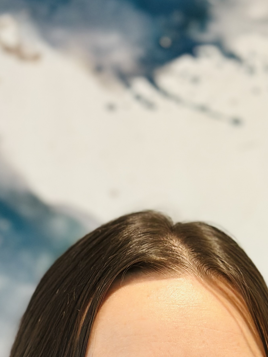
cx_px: 163
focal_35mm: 108
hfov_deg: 13.7
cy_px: 386
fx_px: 1115
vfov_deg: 17.6
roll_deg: -0.1
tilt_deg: -3.6
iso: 250
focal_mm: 6.86
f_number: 1.78
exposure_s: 1/60
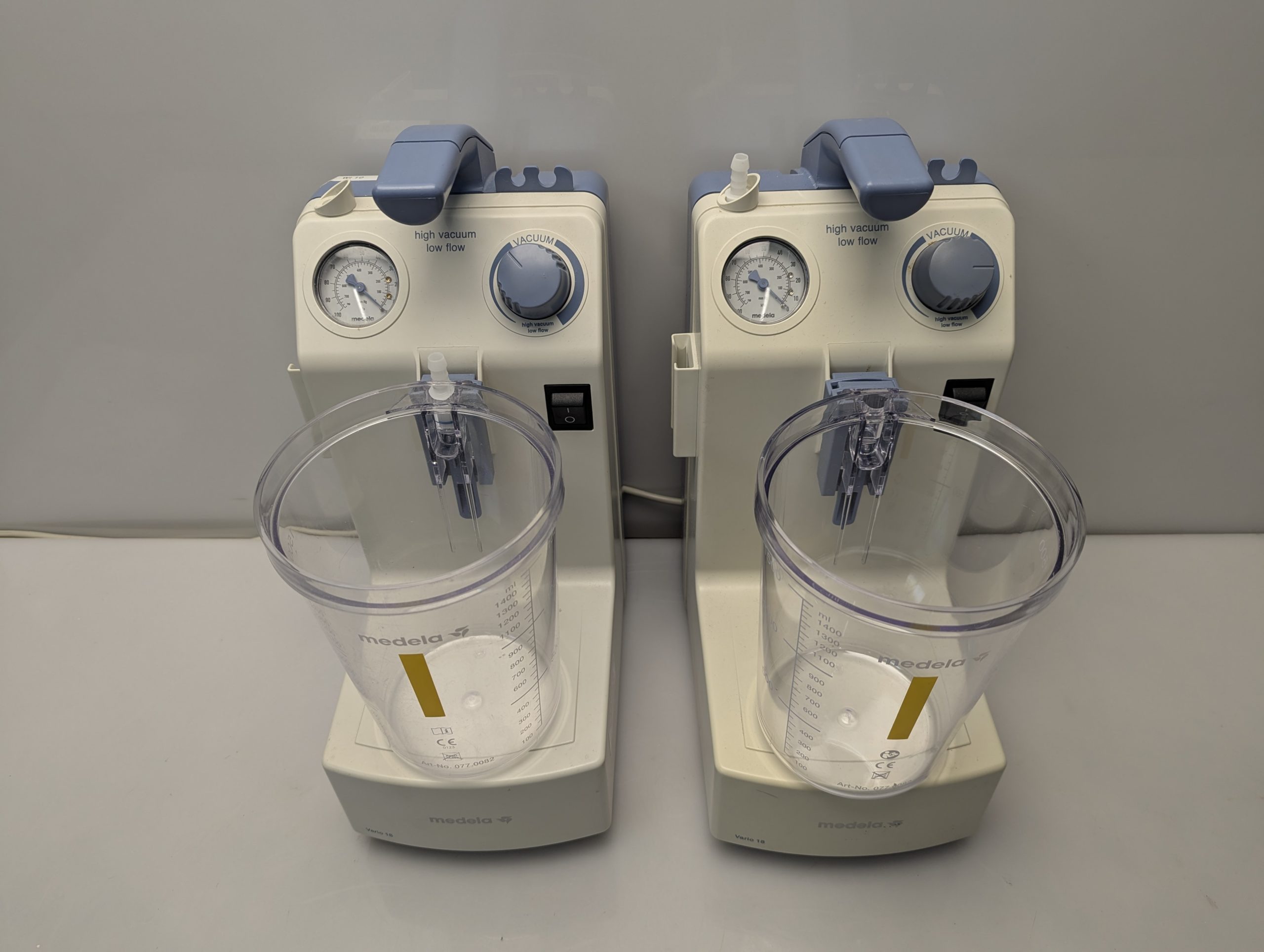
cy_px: 476
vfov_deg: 56.9
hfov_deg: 71.5
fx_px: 878
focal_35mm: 24
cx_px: 632
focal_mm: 6.81
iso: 60
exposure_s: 1/100
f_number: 1.85
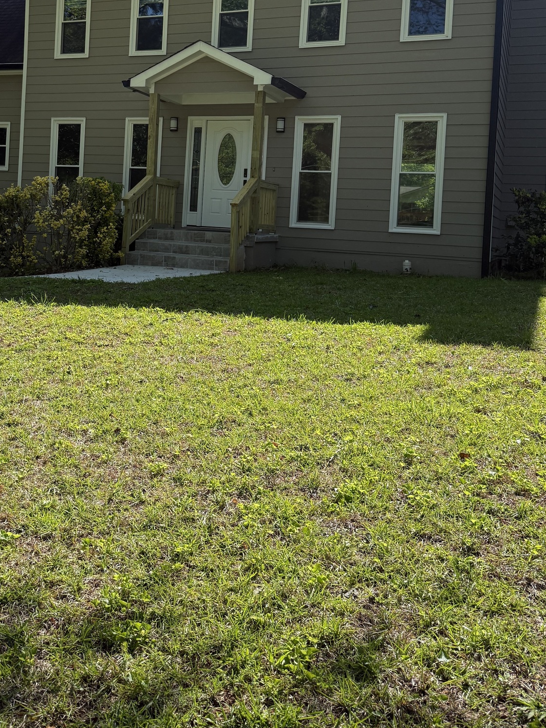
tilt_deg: +0.0
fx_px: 778
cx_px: 191
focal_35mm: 37
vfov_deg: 48.9
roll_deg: -3.5
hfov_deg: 38.3
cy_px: 220
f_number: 1.78
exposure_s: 1/2611
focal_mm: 6.76
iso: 100
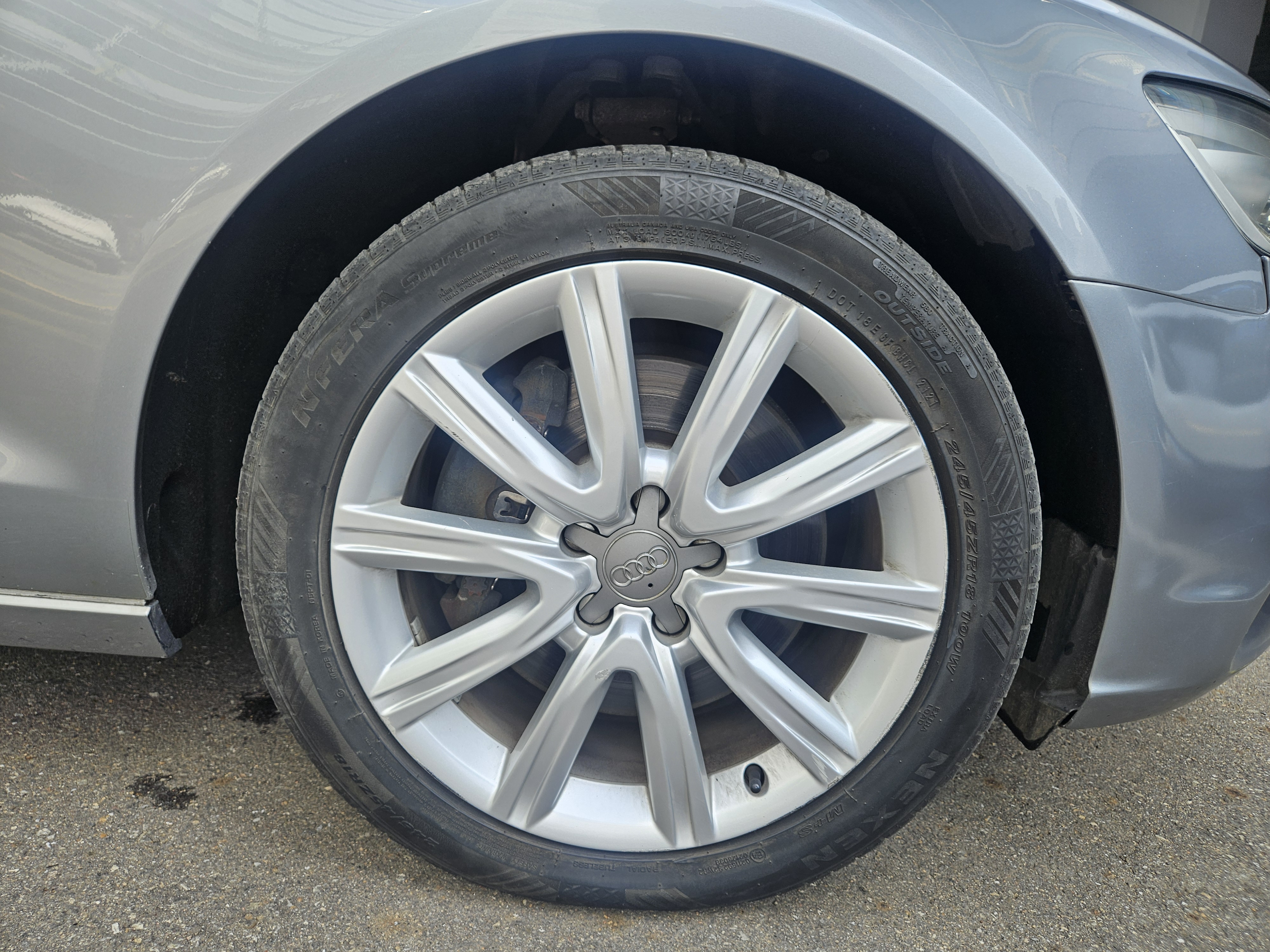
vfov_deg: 58.9
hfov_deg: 73.9
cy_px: 476
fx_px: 844
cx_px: 635
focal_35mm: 23
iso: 25
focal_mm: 5.4
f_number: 1.8
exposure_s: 1/257
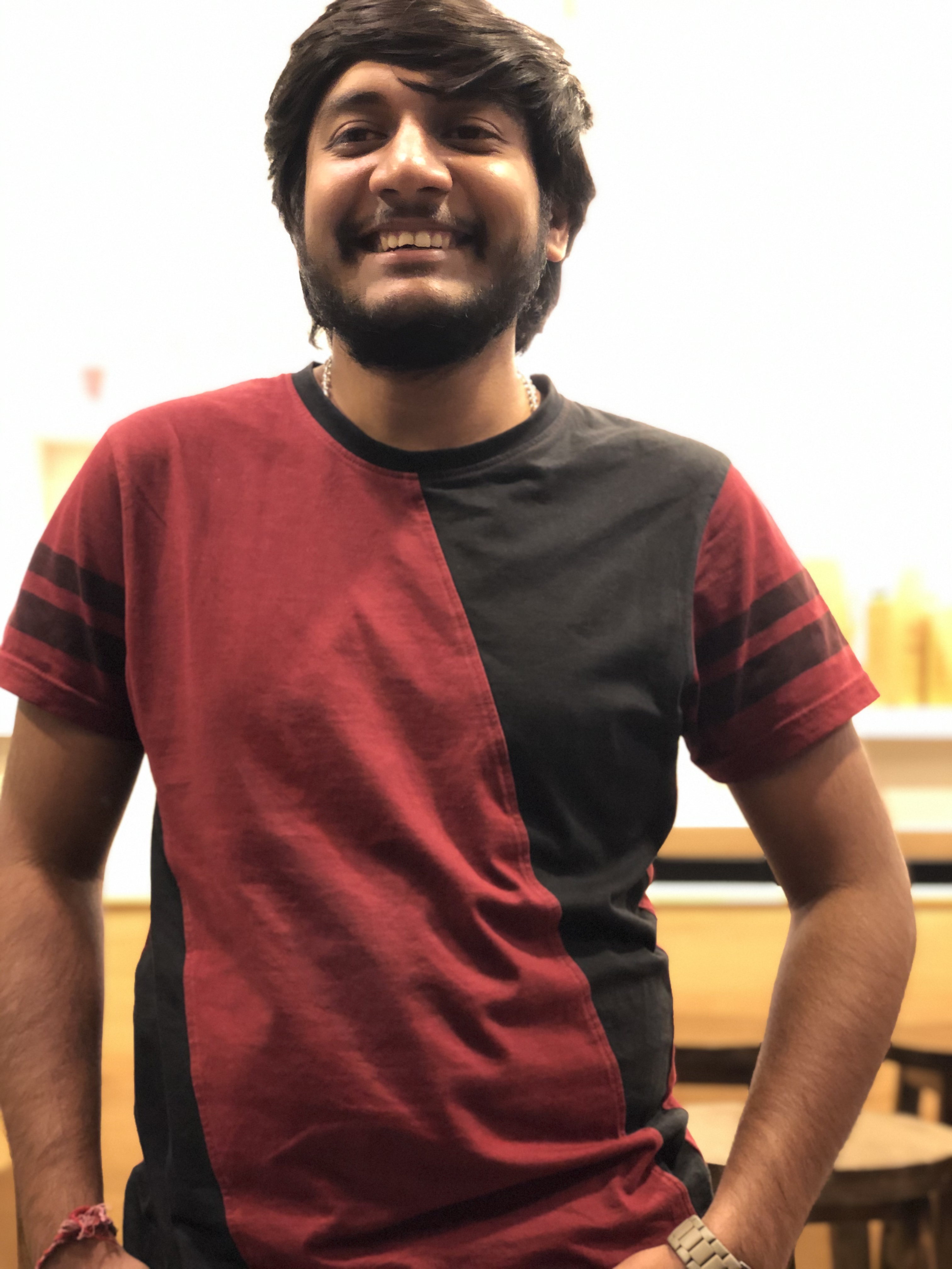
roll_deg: +0.3
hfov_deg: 28.0
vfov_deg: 36.8
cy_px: 634
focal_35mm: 52
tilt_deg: +5.6
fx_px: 1907
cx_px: 476
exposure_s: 1/11
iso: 160
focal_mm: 6
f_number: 2.4
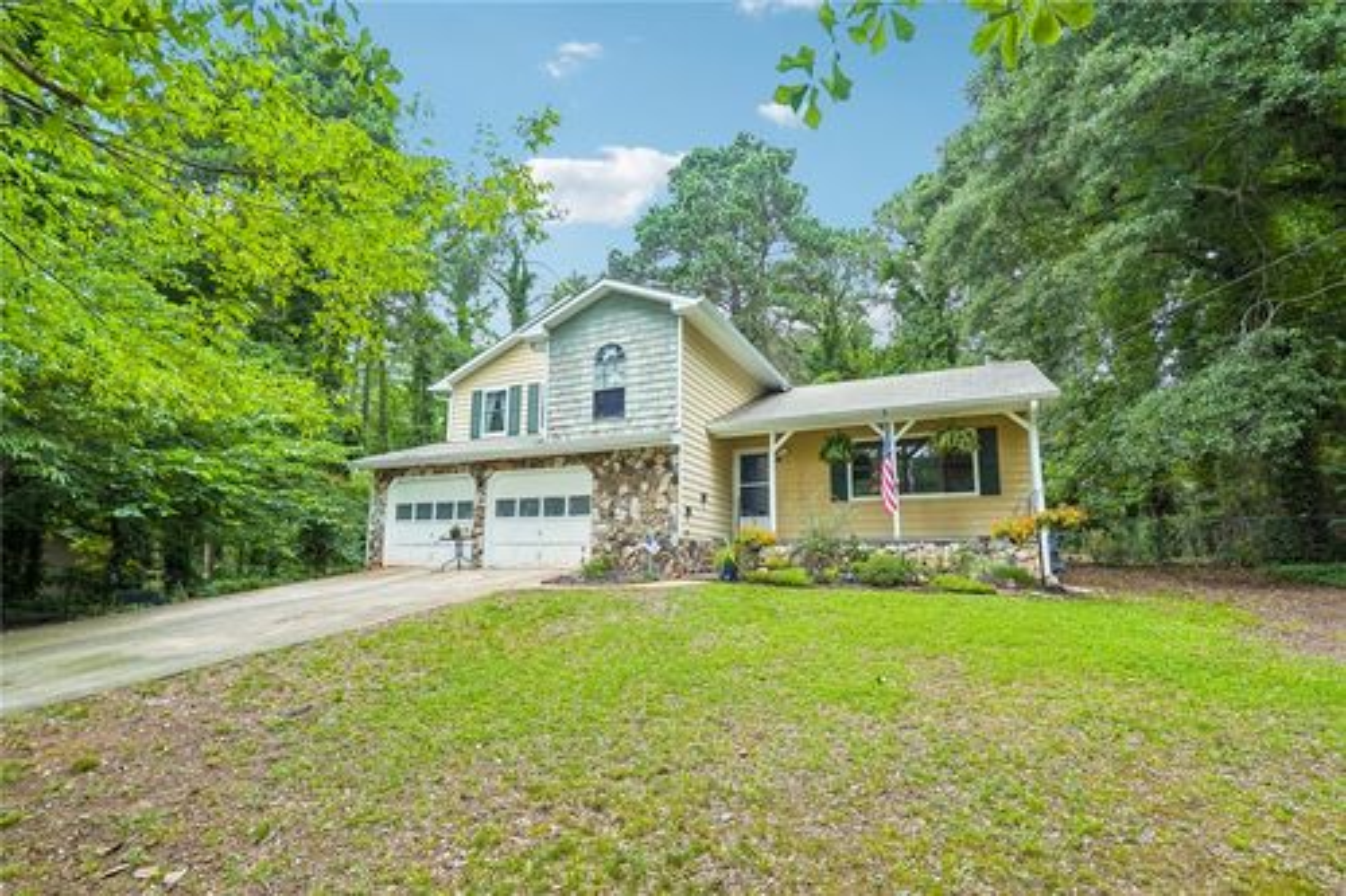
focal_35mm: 16
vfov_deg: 73.7
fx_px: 598
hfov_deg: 96.8
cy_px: 448
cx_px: 673
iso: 400
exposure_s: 1/200
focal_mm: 16
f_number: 8
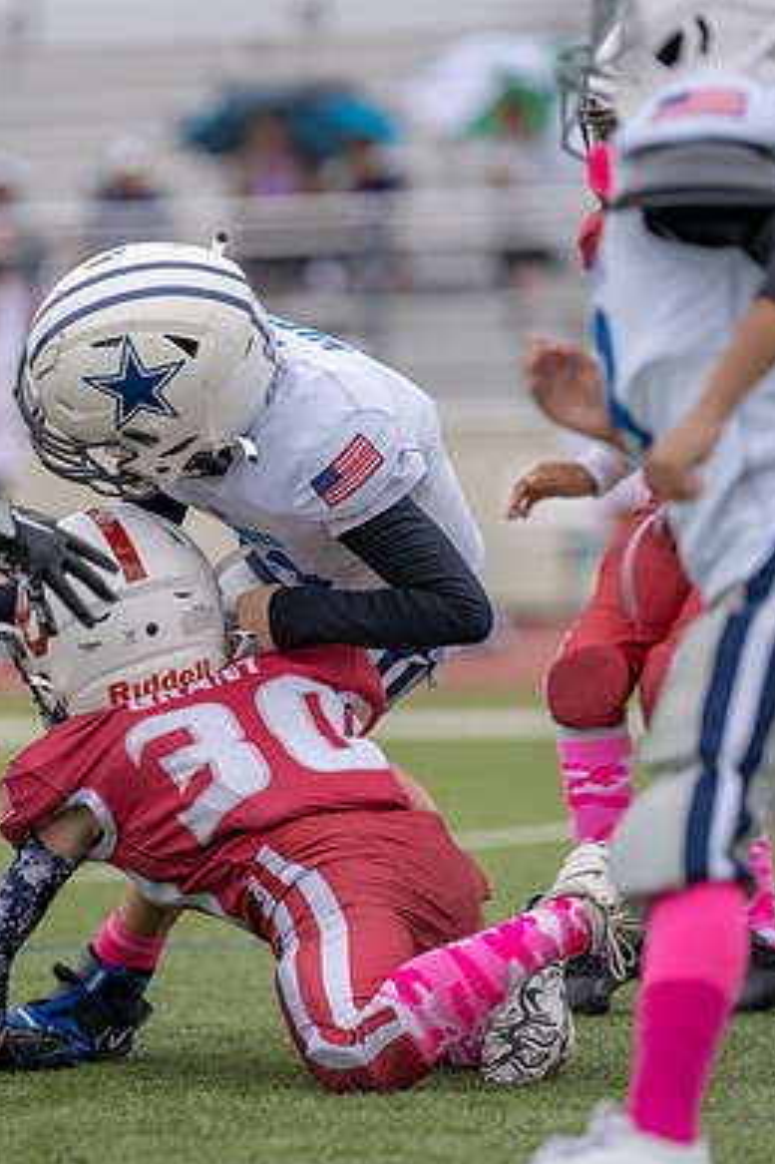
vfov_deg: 6.3
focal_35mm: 325
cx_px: 230
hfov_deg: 4.2
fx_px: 10503
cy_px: 587
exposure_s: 1/1250
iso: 200
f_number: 2.8
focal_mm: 165
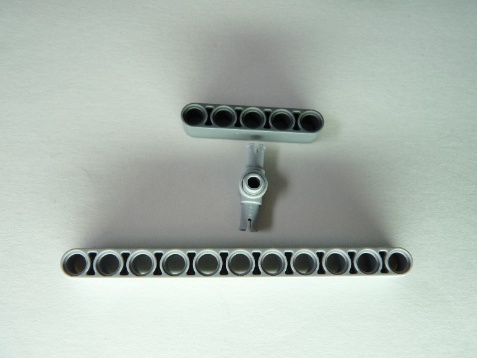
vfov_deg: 49.8
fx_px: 386
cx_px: 244
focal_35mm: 28
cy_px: 179
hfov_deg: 63.4
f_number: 2.8
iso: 100
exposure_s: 1/30
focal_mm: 4.8
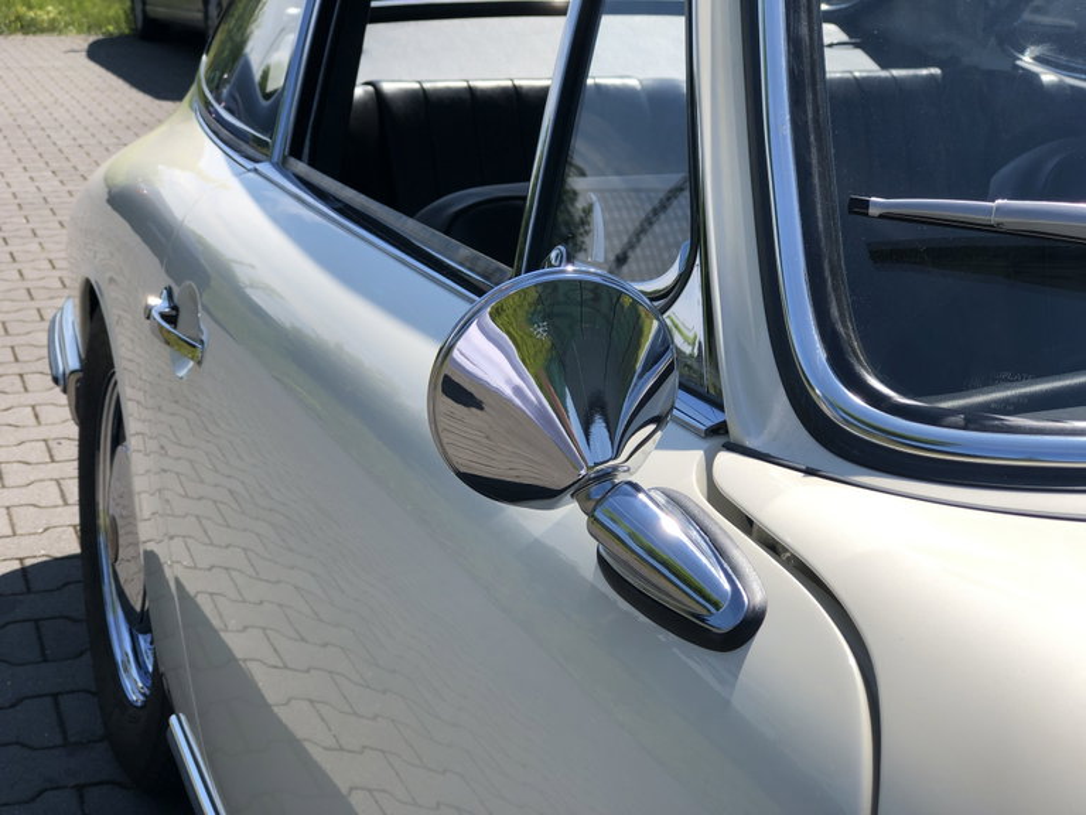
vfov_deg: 25.7
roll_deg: -1.4
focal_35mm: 57
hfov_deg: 33.8
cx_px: 543
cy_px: 408
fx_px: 1788
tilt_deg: -15.2
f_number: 2.8
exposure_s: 1/706
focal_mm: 6.6
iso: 20
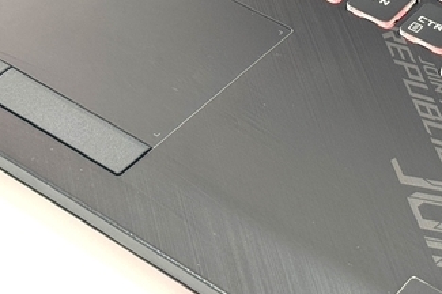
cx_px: 296
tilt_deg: -39.8
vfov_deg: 11.0
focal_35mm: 123
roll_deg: +3.3
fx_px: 1509
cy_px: 11
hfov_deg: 16.6
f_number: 1.78
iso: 100
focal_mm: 6.76
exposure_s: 1/60
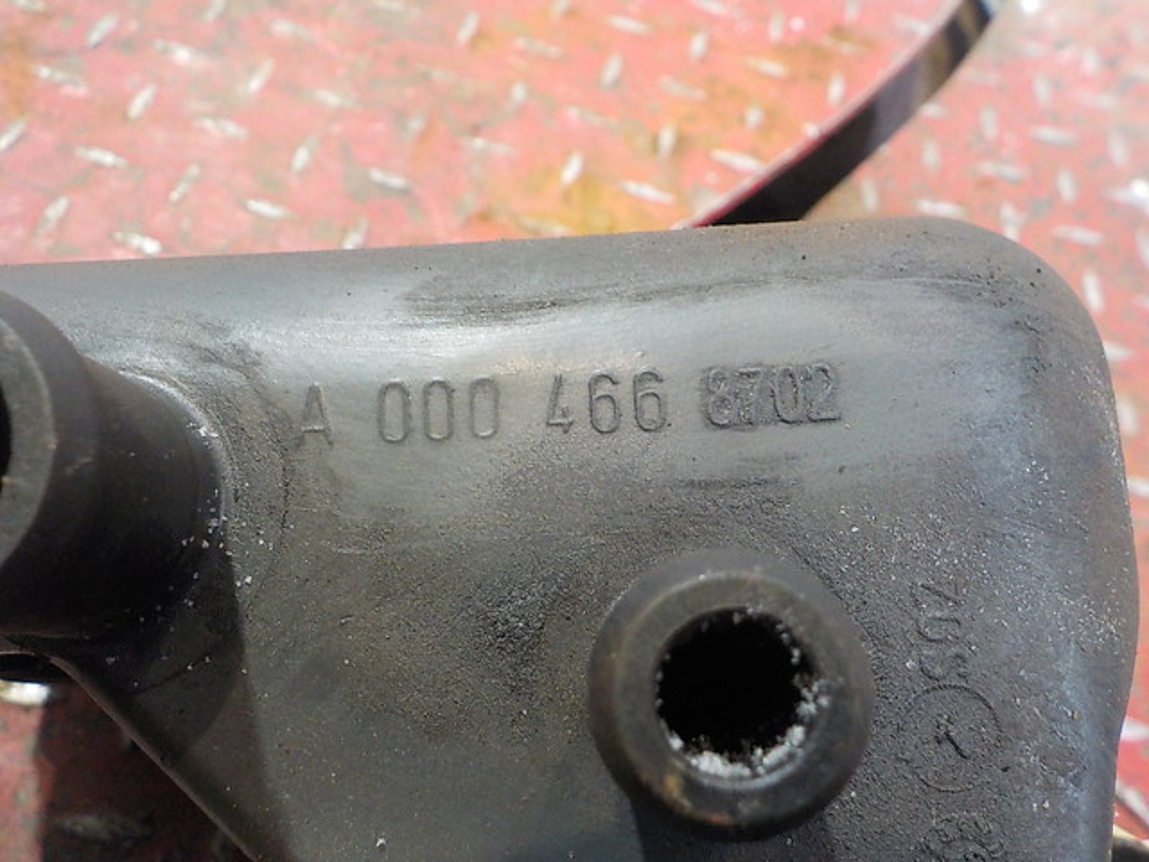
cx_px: 574
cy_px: 431
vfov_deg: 46.8
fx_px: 996
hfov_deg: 60.0
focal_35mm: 30
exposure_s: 1/13
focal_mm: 4.1
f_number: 3.3
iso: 400
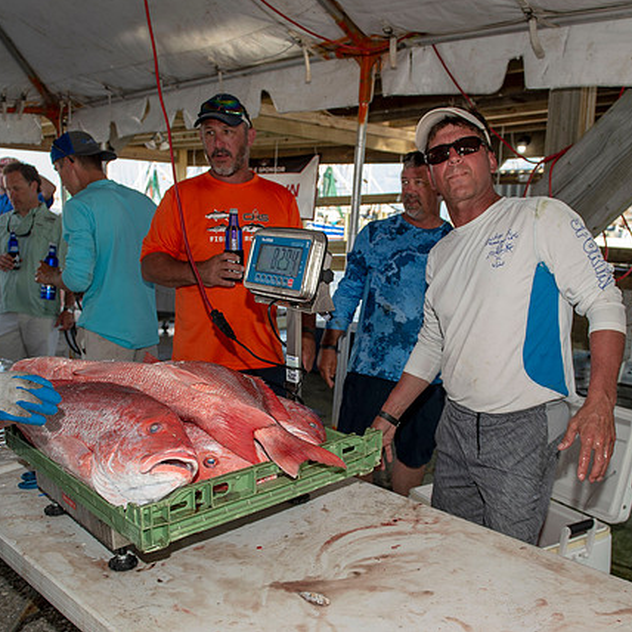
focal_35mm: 35
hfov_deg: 47.2
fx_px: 723
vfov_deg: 47.1
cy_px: 349
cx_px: 333
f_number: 5
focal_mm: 24
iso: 100
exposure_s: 1/125
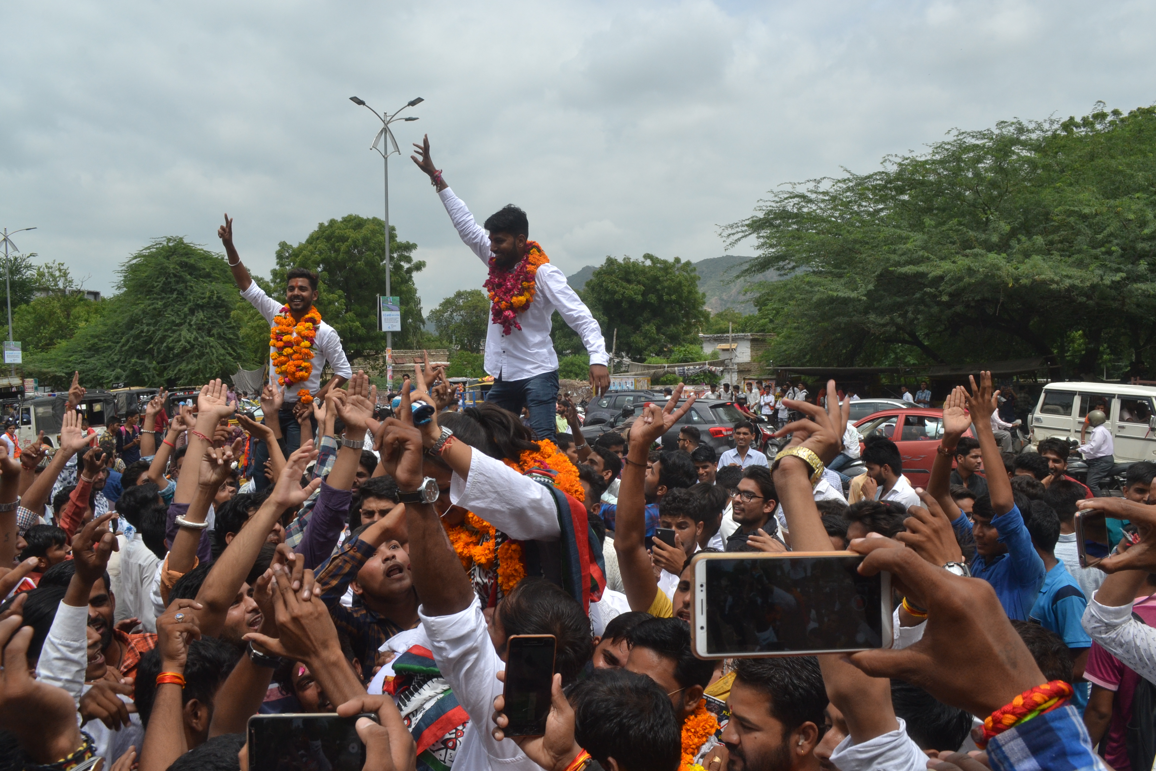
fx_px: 867
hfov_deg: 67.4
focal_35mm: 27
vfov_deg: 47.9
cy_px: 386
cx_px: 578
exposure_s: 1/400
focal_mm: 18
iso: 400
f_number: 10
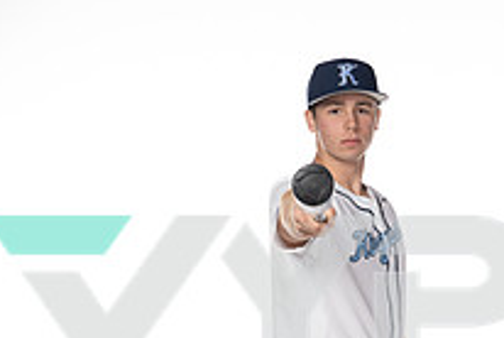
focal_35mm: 109
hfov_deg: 18.7
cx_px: 350
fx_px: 1528
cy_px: 465
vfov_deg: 12.2
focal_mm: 50
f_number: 6.3
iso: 400
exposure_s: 1/250
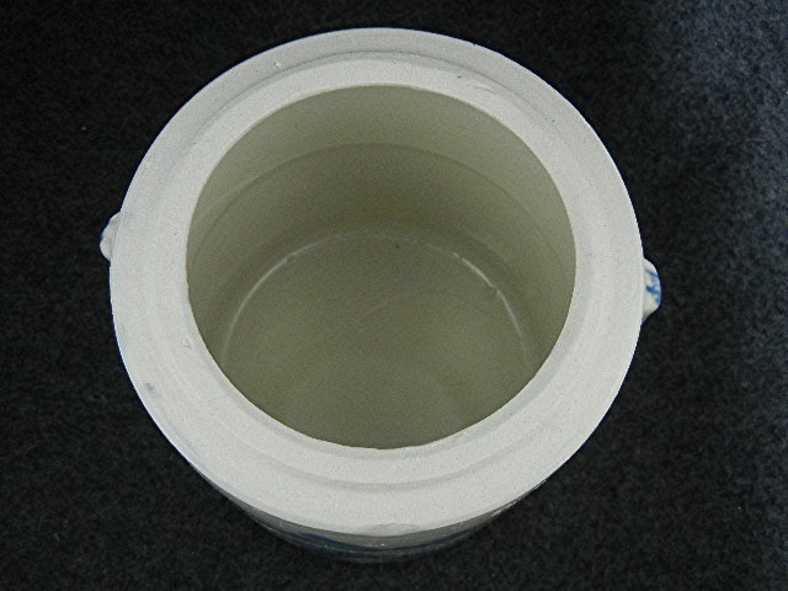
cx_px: 394
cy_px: 296
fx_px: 1024
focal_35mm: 45
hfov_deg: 42.1
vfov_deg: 32.2
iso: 400
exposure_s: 1/31
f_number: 3.8
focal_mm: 8.1
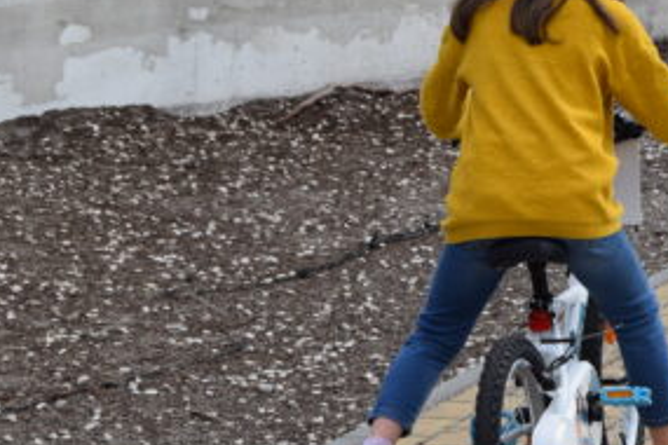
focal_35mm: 217
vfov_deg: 6.3
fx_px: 4032
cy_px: 180
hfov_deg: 9.3
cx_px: 830
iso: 200
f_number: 8
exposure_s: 1/250
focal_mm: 55
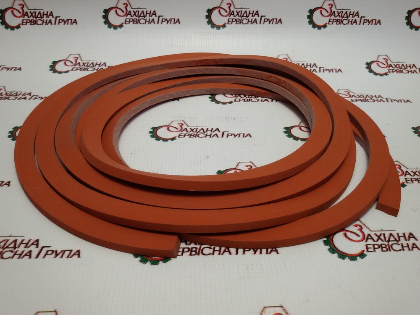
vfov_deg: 45.4
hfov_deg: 58.4
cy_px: 158
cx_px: 210
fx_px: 376
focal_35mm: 31
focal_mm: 2.93
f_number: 2.4
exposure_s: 1/100
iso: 64
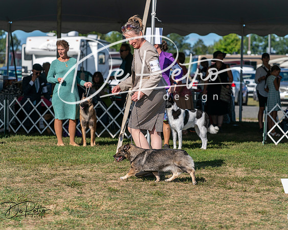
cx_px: 144
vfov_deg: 13.2
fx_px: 998
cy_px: 115
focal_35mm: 117
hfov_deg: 16.4
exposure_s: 1/1250
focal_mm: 104
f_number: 4.5
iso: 100
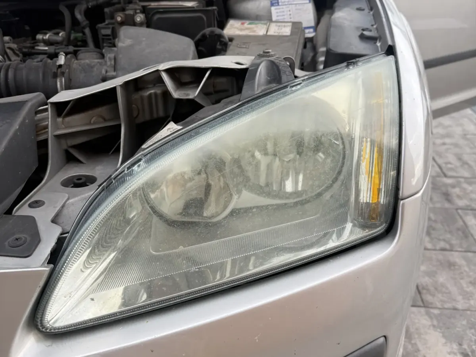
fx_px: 330
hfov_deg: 71.6
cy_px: 178
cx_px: 238
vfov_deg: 56.8
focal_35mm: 24
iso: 80
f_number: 1.78
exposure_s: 1/423
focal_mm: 6.76
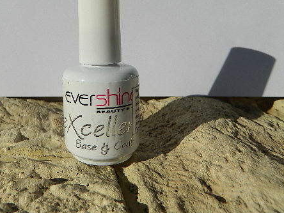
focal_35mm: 36
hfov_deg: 50.2
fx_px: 295
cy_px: 81
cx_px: 89
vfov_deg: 39.4
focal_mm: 4.5
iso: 80
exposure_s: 1/400
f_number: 8.7
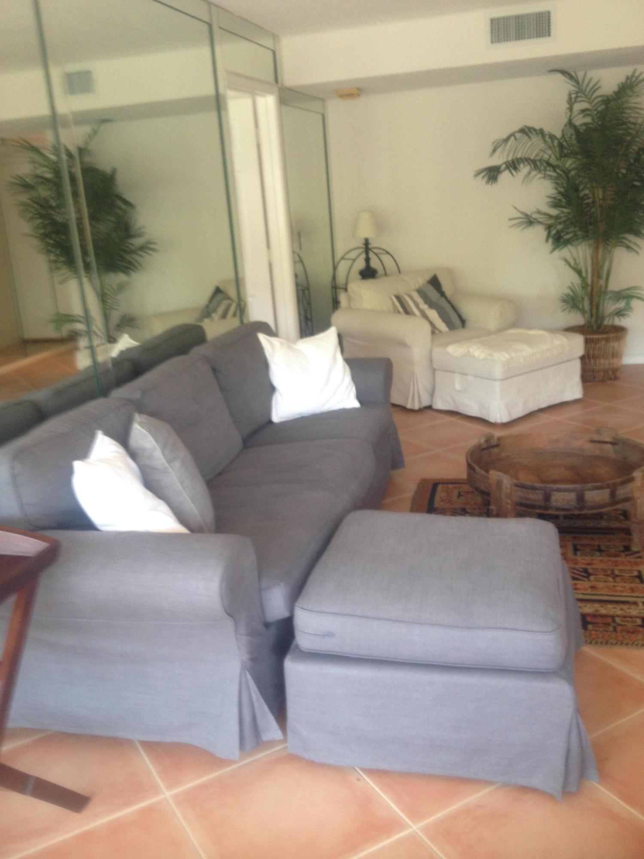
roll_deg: +4.9
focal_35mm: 35
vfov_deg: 52.6
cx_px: 322
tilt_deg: -16.3
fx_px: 868
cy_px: 430
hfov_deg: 40.7
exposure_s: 1/20
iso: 64
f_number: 2.4
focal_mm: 4.28
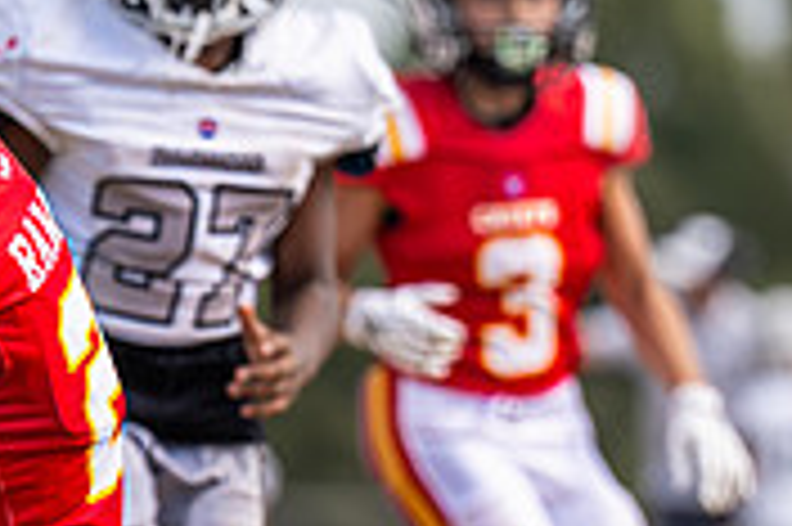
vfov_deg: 1.5
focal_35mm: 899
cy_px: 427
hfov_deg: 2.3
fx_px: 19759
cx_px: 142
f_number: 2.8
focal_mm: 167
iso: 160
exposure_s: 1/3200
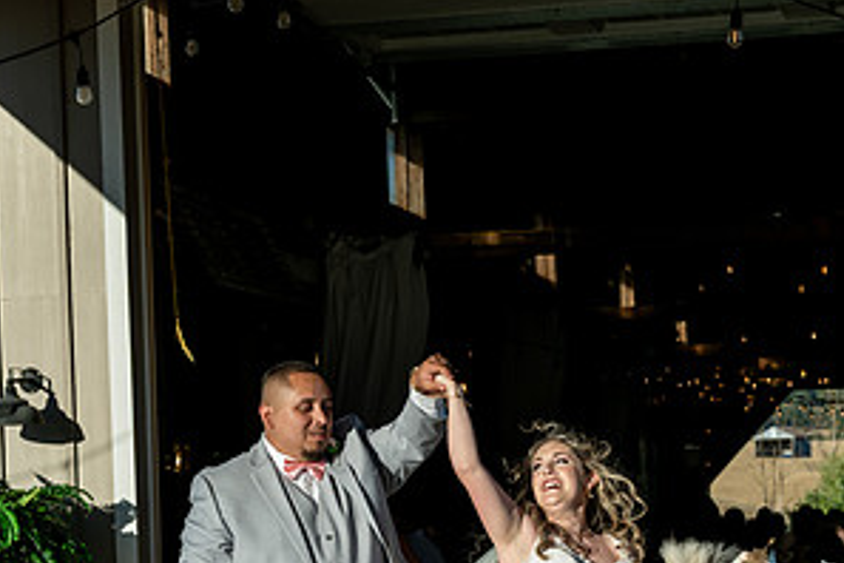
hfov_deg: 22.4
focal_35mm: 91
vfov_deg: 14.8
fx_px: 2133
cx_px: 421
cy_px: 523
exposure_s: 1/800
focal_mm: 60
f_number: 6.3
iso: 400
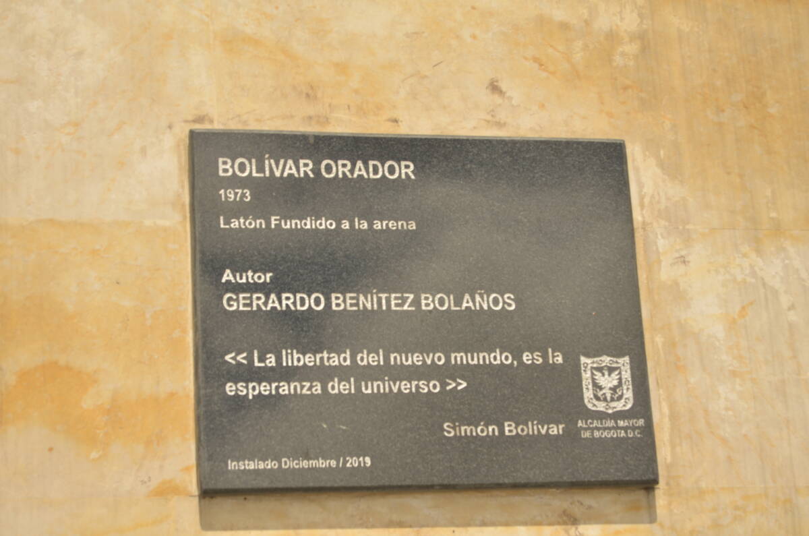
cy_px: 268
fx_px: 1749
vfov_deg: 17.4
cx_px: 404
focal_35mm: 78
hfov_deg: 26.0
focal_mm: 52
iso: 125
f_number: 5.6
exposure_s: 1/1000
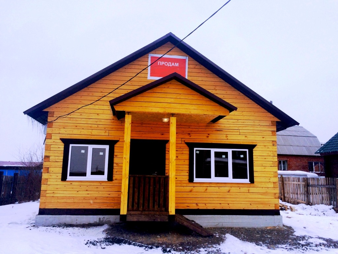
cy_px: 127
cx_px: 169
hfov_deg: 61.7
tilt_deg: +10.0
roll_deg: -0.3
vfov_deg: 48.2
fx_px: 283
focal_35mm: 29
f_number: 2.2
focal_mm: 4.15
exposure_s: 1/1786
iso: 32
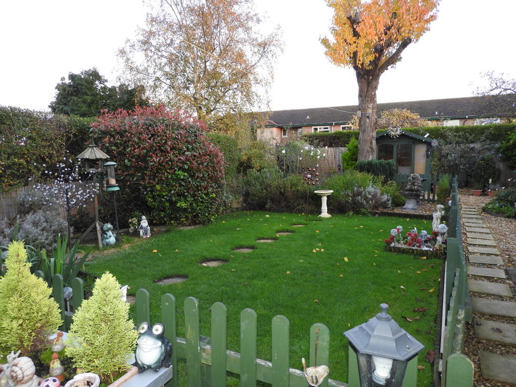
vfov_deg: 56.8
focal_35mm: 24
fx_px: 358
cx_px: 258
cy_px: 194
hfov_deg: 71.6
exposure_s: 1/30
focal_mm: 4.3
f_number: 3.3
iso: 200
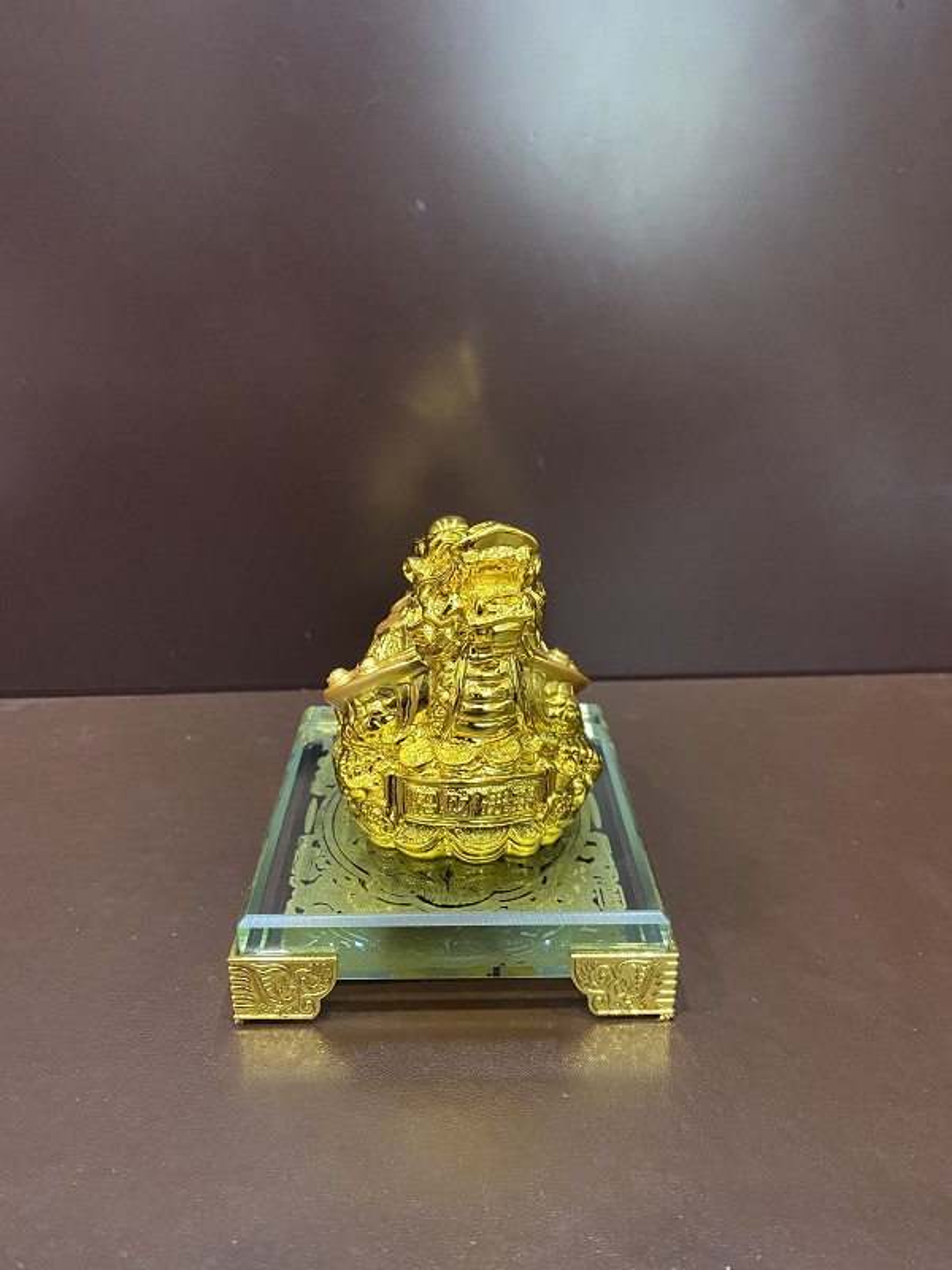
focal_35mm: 26
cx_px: 476
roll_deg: -0.4
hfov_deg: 53.1
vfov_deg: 67.3
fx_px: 953
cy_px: 635
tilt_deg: -18.8
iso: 640
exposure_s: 1/33
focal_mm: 4.25
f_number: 1.8
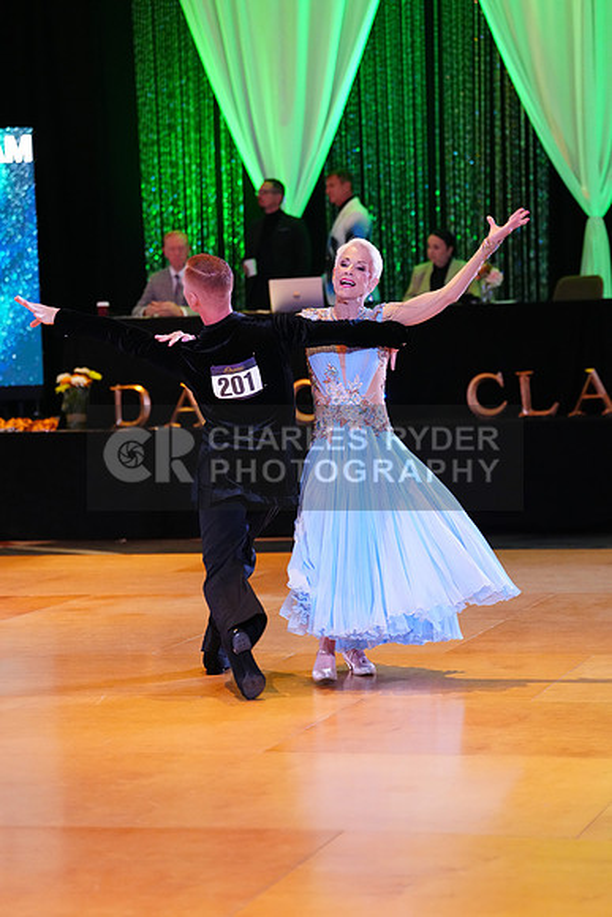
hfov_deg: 13.4
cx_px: 306
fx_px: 2599
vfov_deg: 20.0
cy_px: 458
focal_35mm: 102
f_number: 2.8
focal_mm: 102
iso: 5000
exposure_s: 1/400
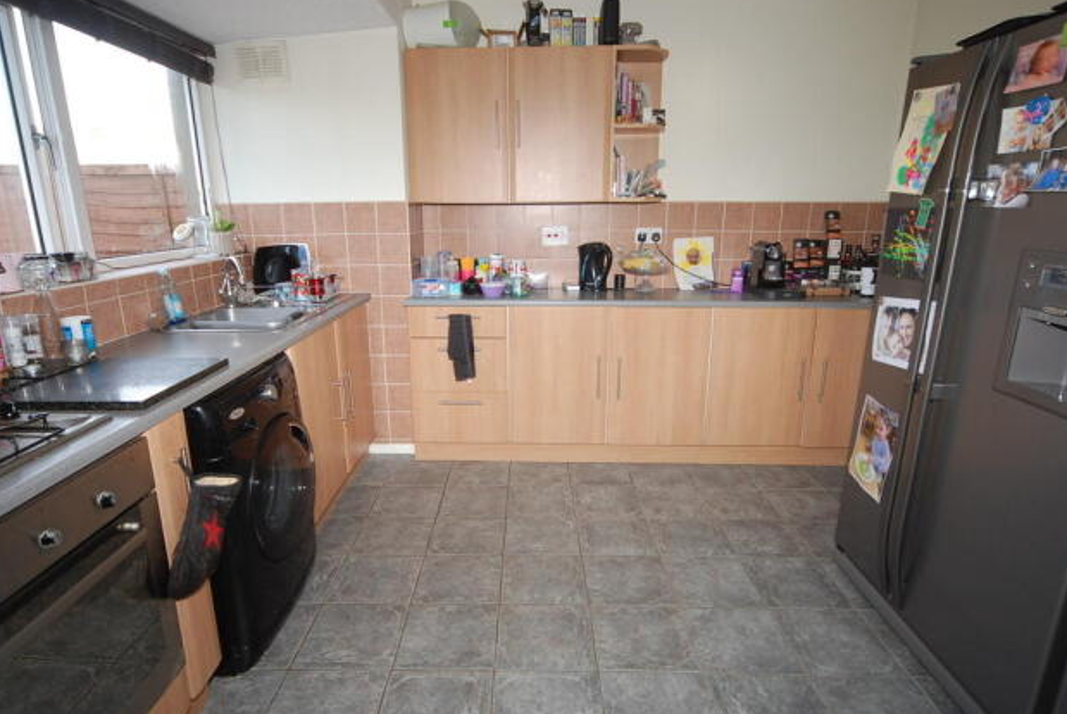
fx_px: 564
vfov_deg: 64.7
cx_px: 518
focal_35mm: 19
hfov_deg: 86.8
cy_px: 353
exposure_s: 1/60
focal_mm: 12
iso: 200
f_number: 4.5
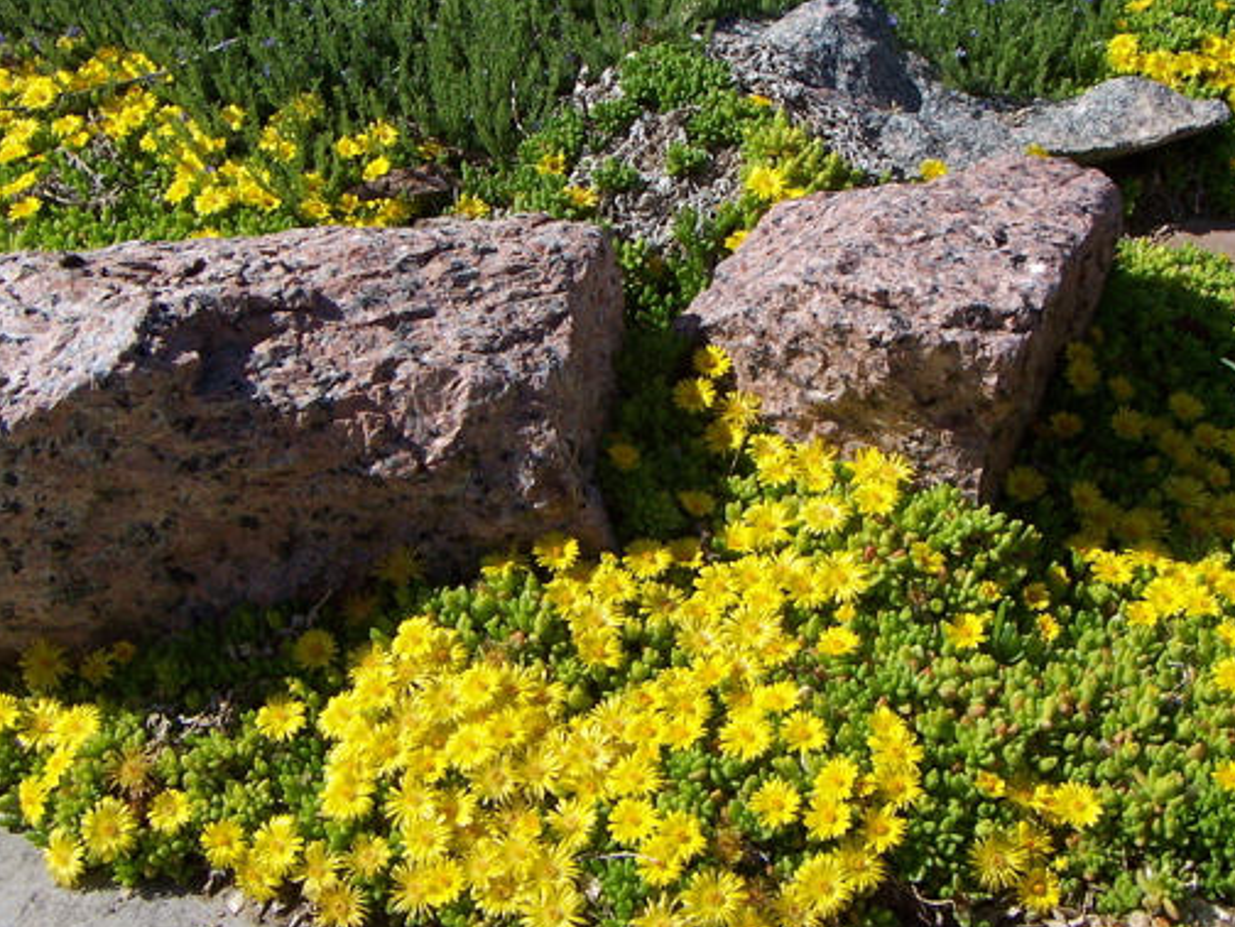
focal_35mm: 47
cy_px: 370
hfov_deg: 40.3
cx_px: 740
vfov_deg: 30.8
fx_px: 1677
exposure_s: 1/1000
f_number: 5.6
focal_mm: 5.6
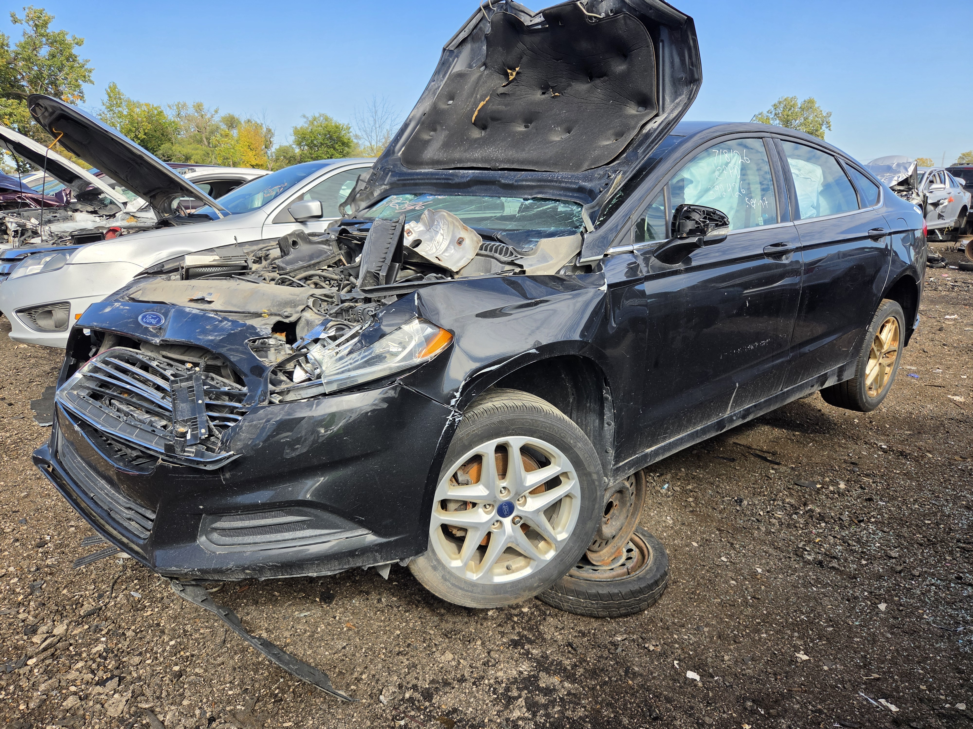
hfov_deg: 73.9
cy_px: 364
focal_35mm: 23
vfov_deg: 58.9
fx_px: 646
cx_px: 486
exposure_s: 1/2790
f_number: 1.8
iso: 80
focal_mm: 5.4
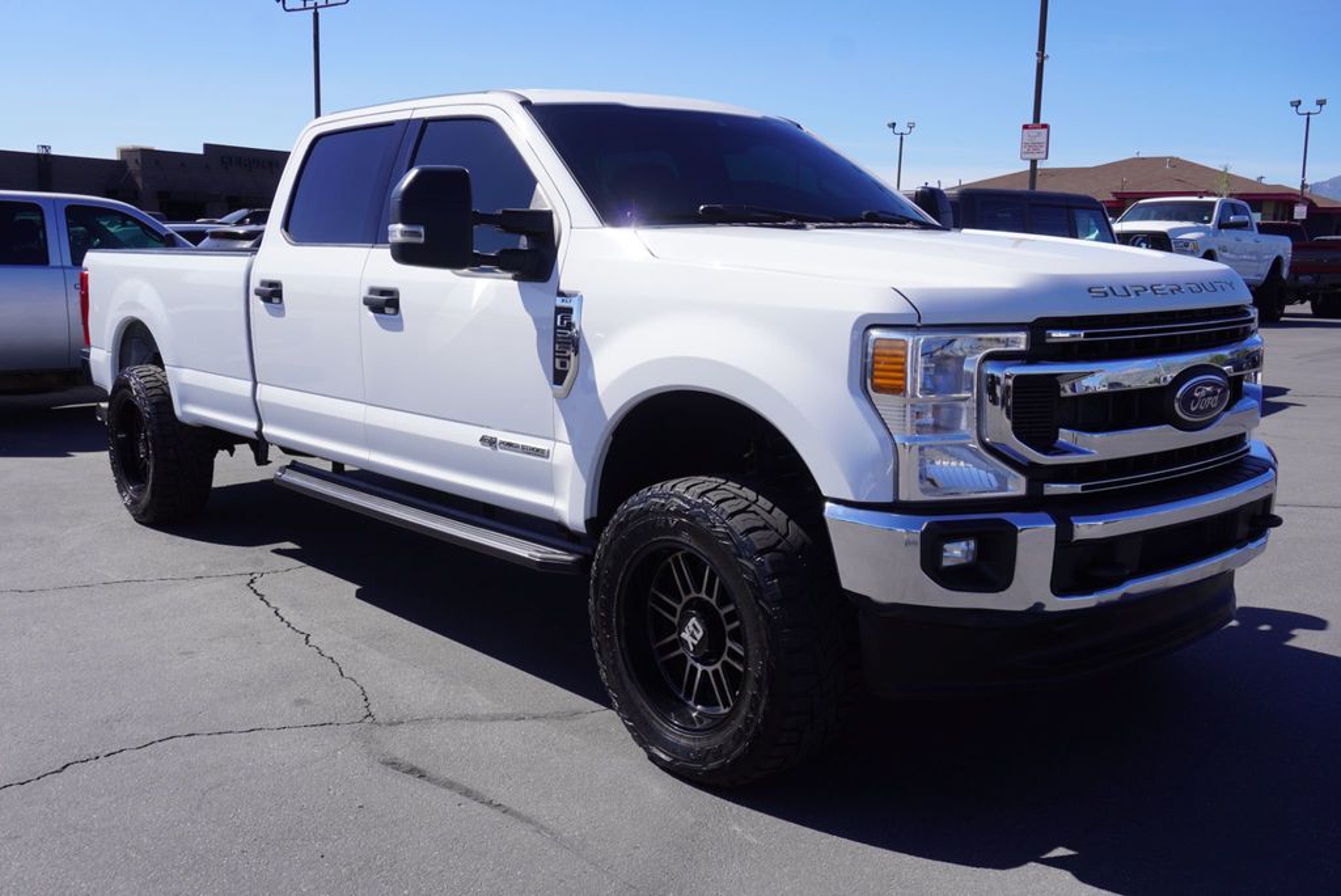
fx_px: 1286
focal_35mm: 34
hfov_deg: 55.1
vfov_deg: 38.4
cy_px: 448
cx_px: 670
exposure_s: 1/250
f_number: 8
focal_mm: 23
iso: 100
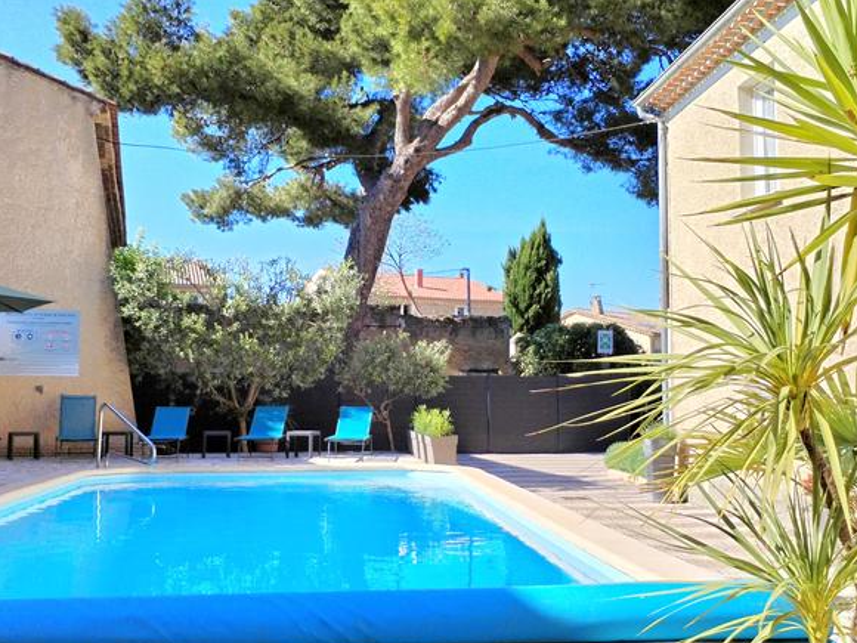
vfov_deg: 36.0
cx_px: 423
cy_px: 322
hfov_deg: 46.8
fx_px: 990
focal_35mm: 40
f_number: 1.8
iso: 100
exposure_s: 1/1530
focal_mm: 4.75
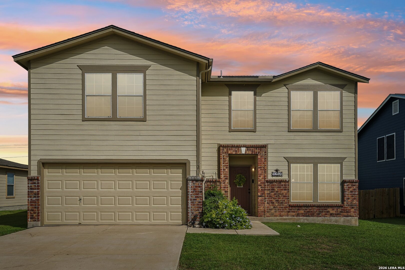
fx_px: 349
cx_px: 202
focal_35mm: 31
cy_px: 135
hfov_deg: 60.3
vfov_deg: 42.3
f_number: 8
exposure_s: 1/800
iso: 200
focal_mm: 31
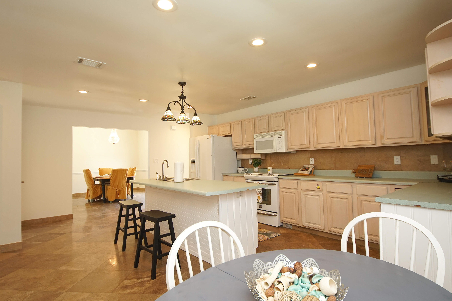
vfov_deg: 67.4
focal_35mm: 18
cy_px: 150
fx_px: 226
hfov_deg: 90.0
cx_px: 226
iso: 640
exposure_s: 1/60
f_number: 4.5
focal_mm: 12
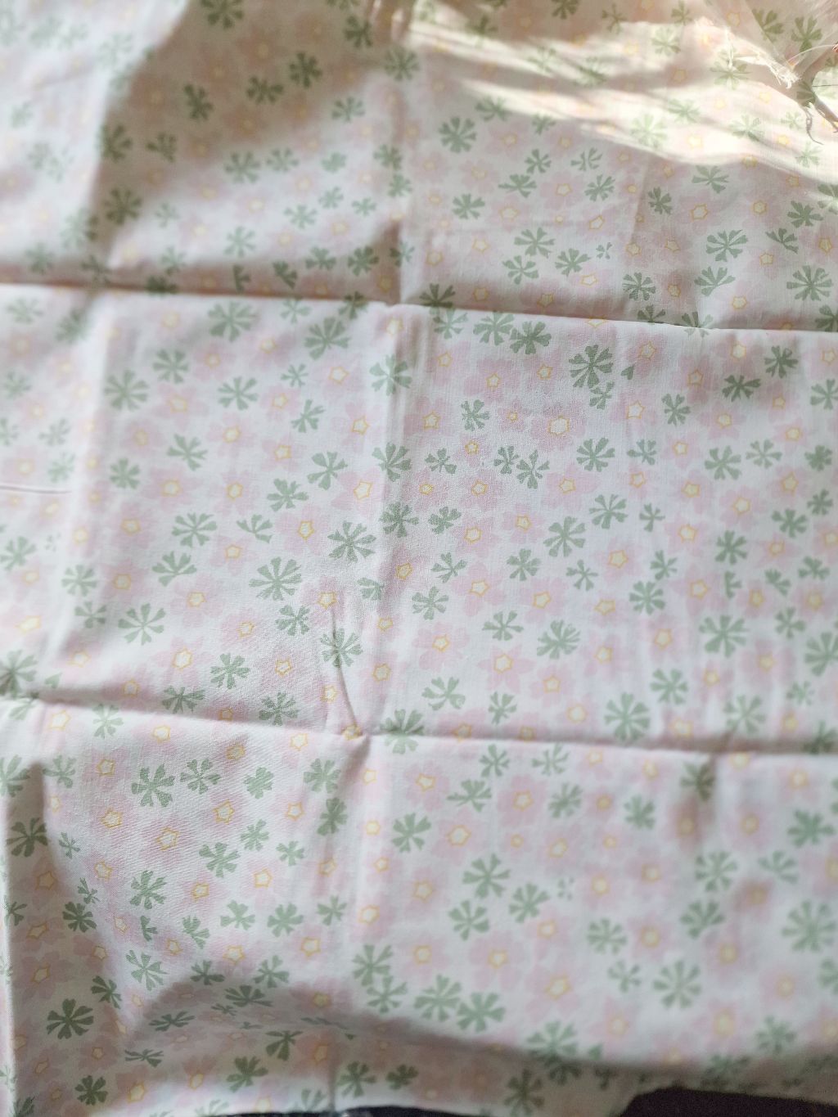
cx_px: 419
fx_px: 742
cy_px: 558
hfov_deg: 58.9
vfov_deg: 73.9
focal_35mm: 23
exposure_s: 1/180
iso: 125
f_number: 1.8
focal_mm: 6.4
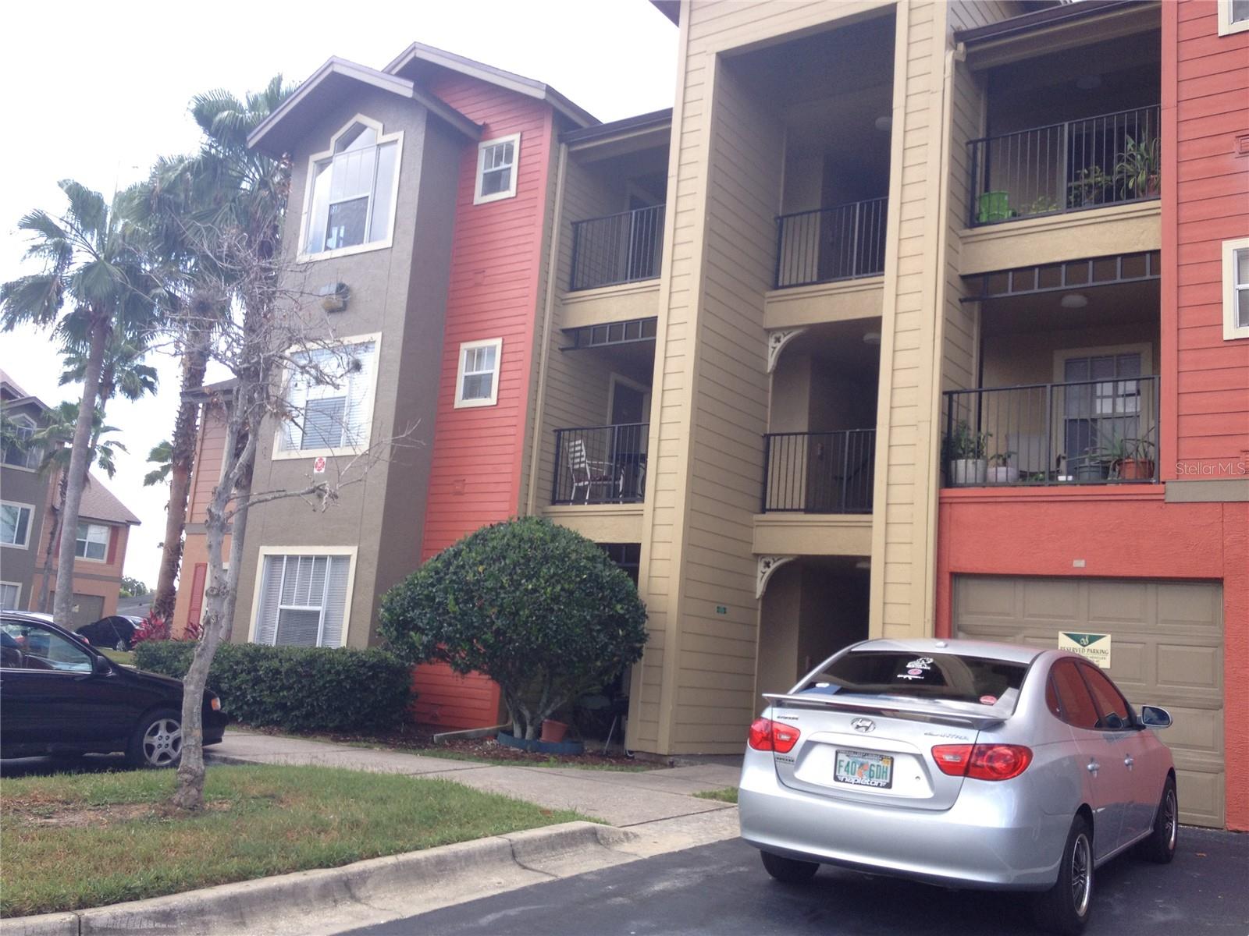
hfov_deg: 52.6
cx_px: 624
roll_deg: -5.6
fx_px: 1263
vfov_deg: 40.7
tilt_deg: +8.1
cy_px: 468
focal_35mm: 35
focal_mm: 4.28
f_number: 2.4
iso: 50
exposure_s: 1/415
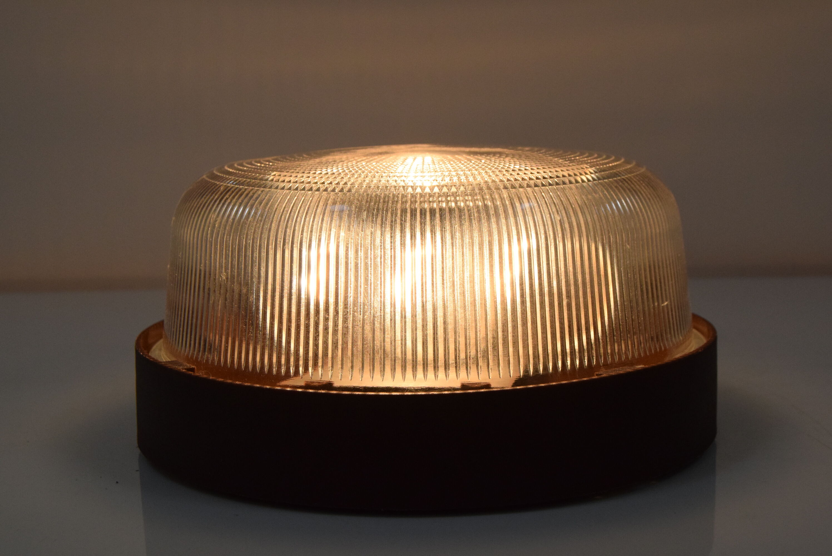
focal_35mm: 57
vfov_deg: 23.8
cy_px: 278
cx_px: 416
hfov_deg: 35.0
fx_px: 1318
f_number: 11
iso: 1600
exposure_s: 1/500
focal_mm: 38
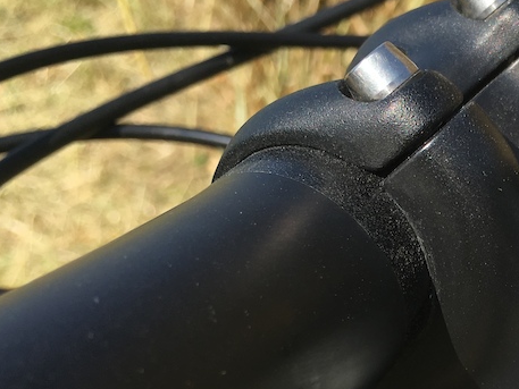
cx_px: 471
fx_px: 975
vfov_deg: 22.1
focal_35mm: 65
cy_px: 352
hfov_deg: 28.6
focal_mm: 4.15
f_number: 2.2
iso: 25
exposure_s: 1/845
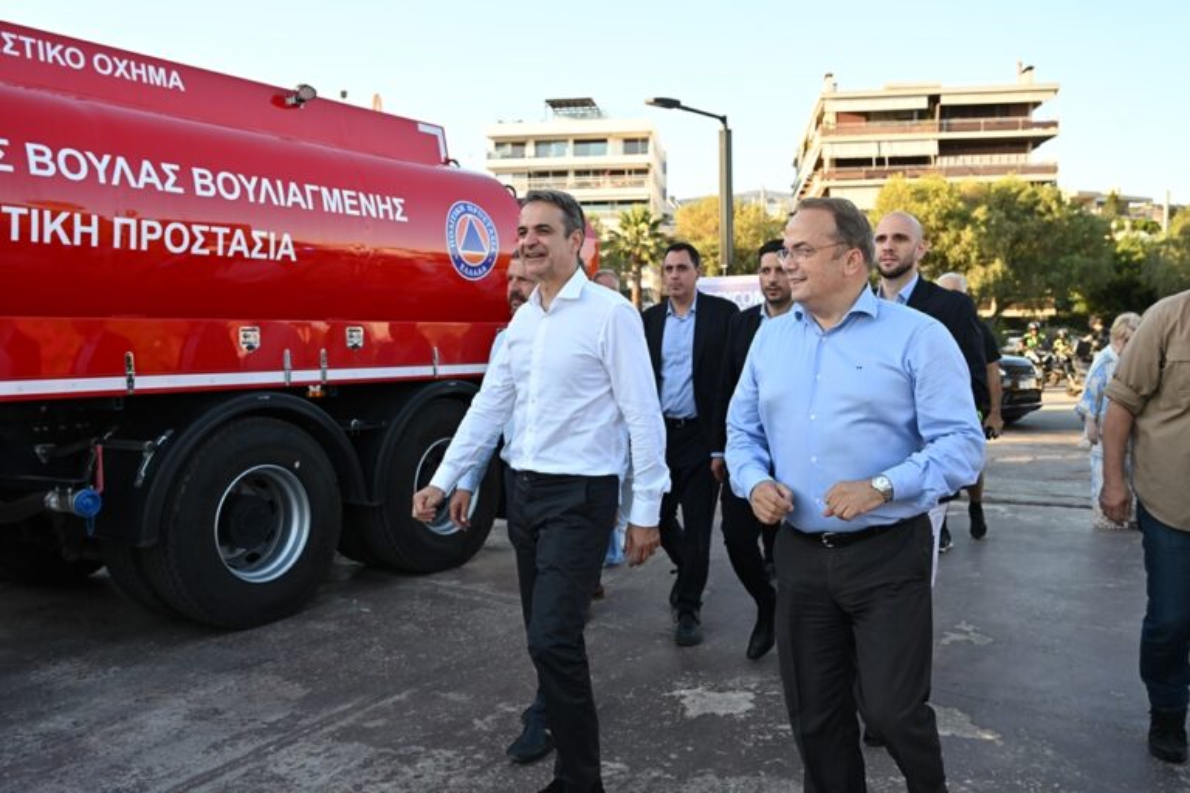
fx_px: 1074
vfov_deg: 40.5
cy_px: 396
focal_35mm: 32
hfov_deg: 58.0
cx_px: 595
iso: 800
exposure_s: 1/640
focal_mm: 32.5
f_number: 5.6
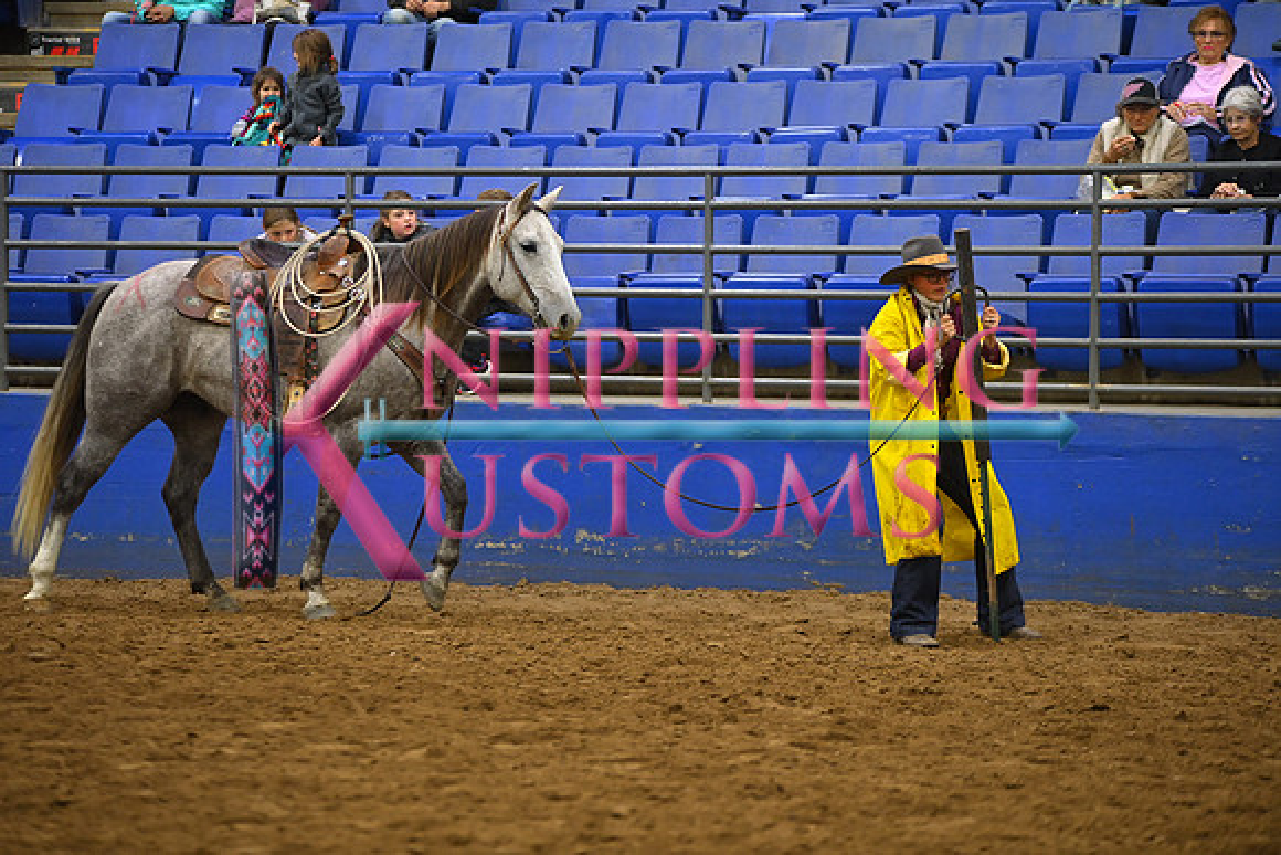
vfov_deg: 9.2
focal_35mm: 150
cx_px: 640
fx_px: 5338
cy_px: 428
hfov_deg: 13.7
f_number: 2.8
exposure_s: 1/400
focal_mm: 150
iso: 3200
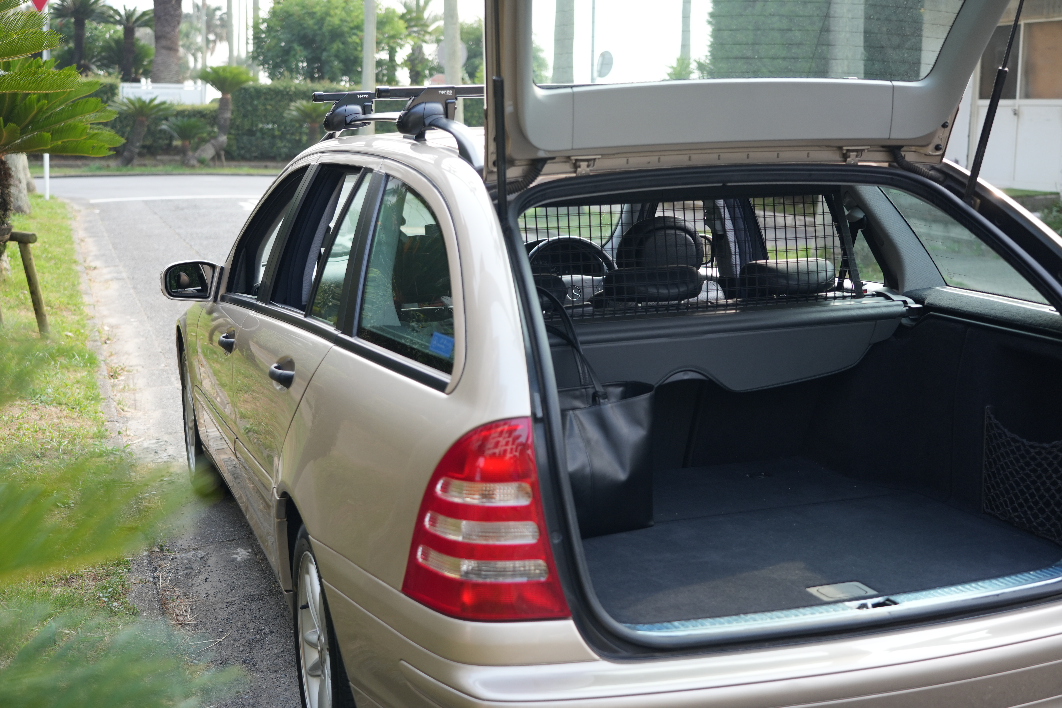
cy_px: 354
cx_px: 531
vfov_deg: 28.6
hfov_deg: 41.9
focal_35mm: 47
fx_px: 1386
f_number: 4
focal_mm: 47
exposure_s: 1/160
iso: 400
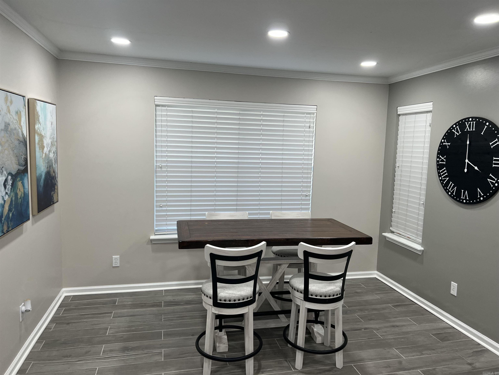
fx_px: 375
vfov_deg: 53.1
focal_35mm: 26
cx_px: 250
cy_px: 188
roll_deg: -2.1
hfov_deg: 67.3
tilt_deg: -7.6
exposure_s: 1/120
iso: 100
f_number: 1.5
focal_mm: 5.7
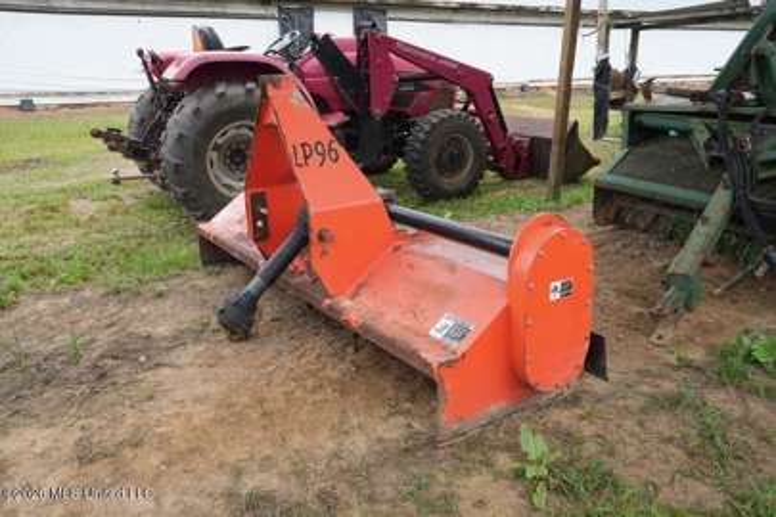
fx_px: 647
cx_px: 388
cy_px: 258
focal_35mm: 30
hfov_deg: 61.9
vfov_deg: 43.6
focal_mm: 30
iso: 320
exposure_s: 1/60
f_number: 11
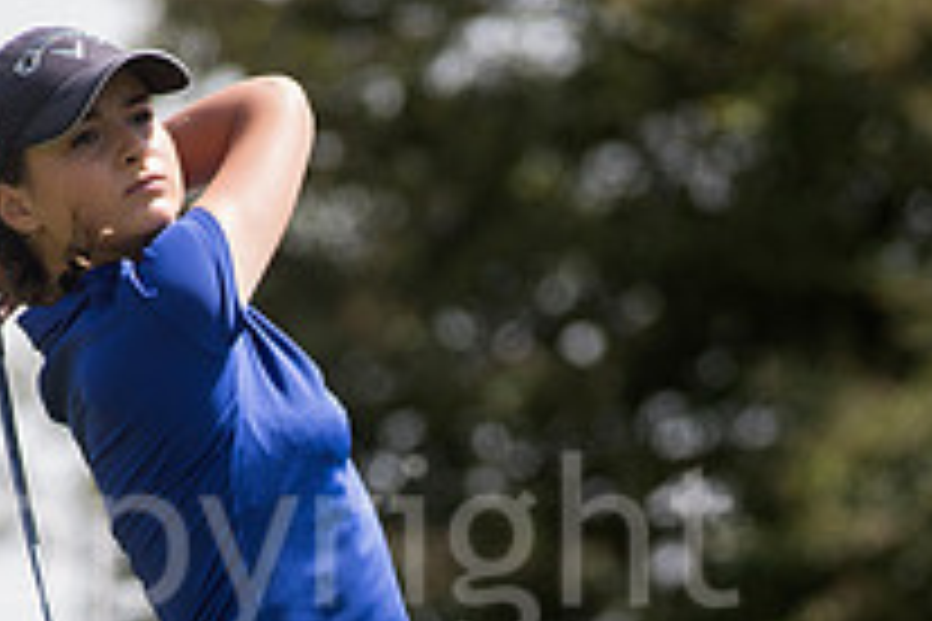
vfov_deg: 1.6
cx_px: 459
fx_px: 21719
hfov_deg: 2.5
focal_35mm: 839
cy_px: 826
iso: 500
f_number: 5
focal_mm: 300
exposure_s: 1/2500
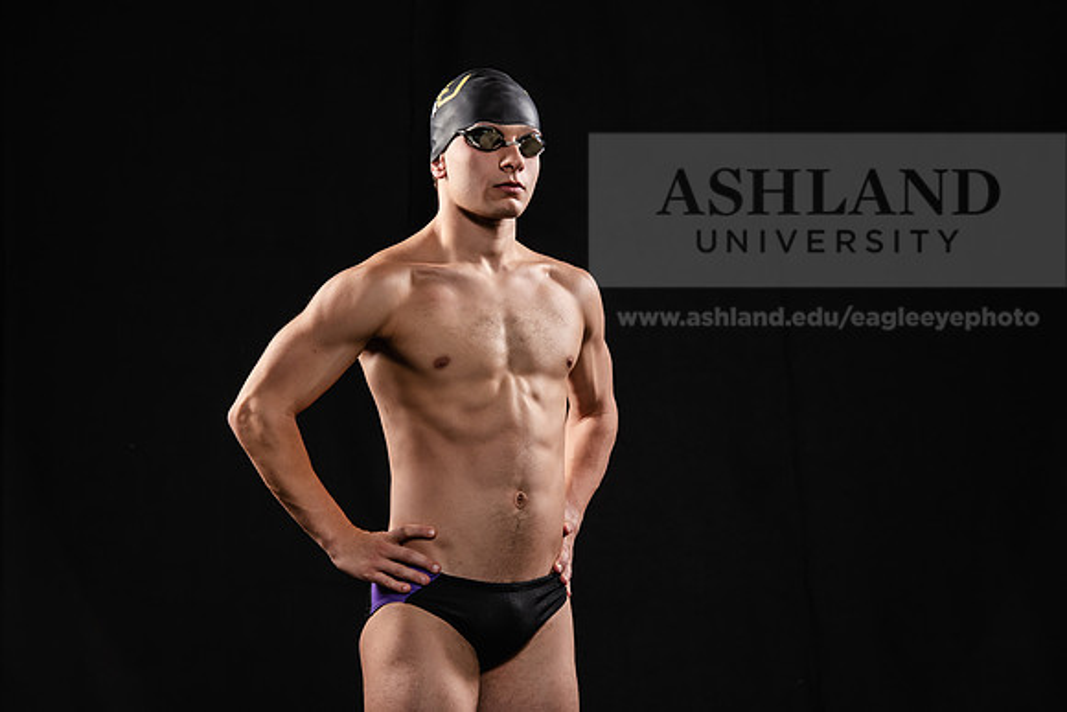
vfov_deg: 10.2
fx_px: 4002
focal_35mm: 135
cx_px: 534
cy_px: 356
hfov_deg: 15.2
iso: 400
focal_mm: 135
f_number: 6.3
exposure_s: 1/200
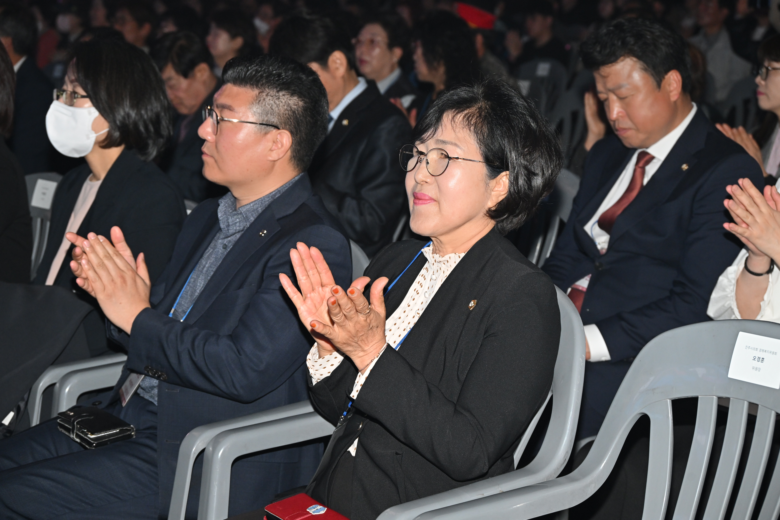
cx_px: 390
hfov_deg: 27.3
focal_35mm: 74
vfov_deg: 18.4
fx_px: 1603
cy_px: 260
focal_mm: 74
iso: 1600
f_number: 6.3
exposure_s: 1/250
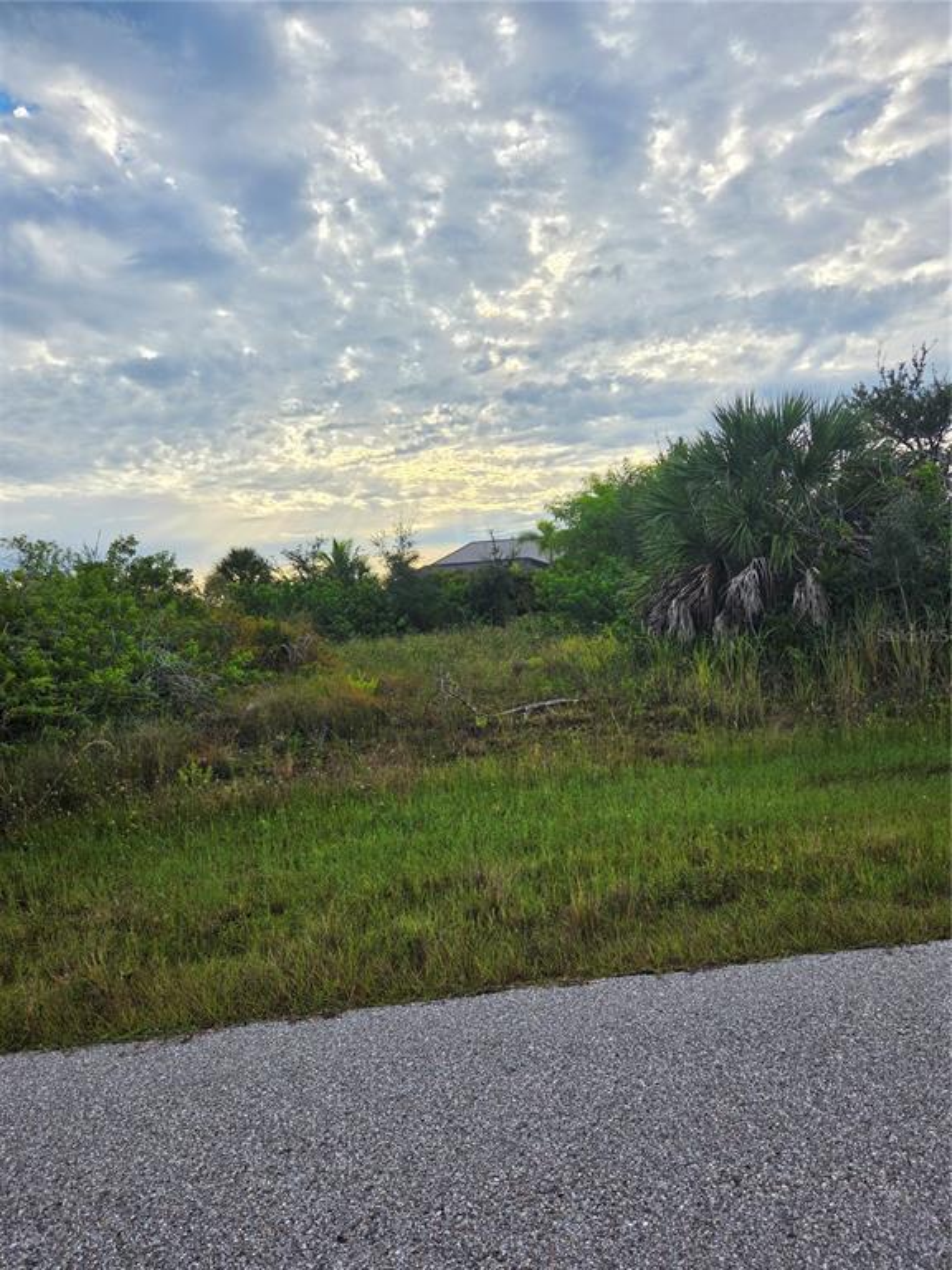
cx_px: 476
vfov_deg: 73.9
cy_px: 635
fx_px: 843
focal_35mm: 23
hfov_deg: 58.9
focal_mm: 5.4
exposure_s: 1/4883
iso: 80
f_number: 1.8
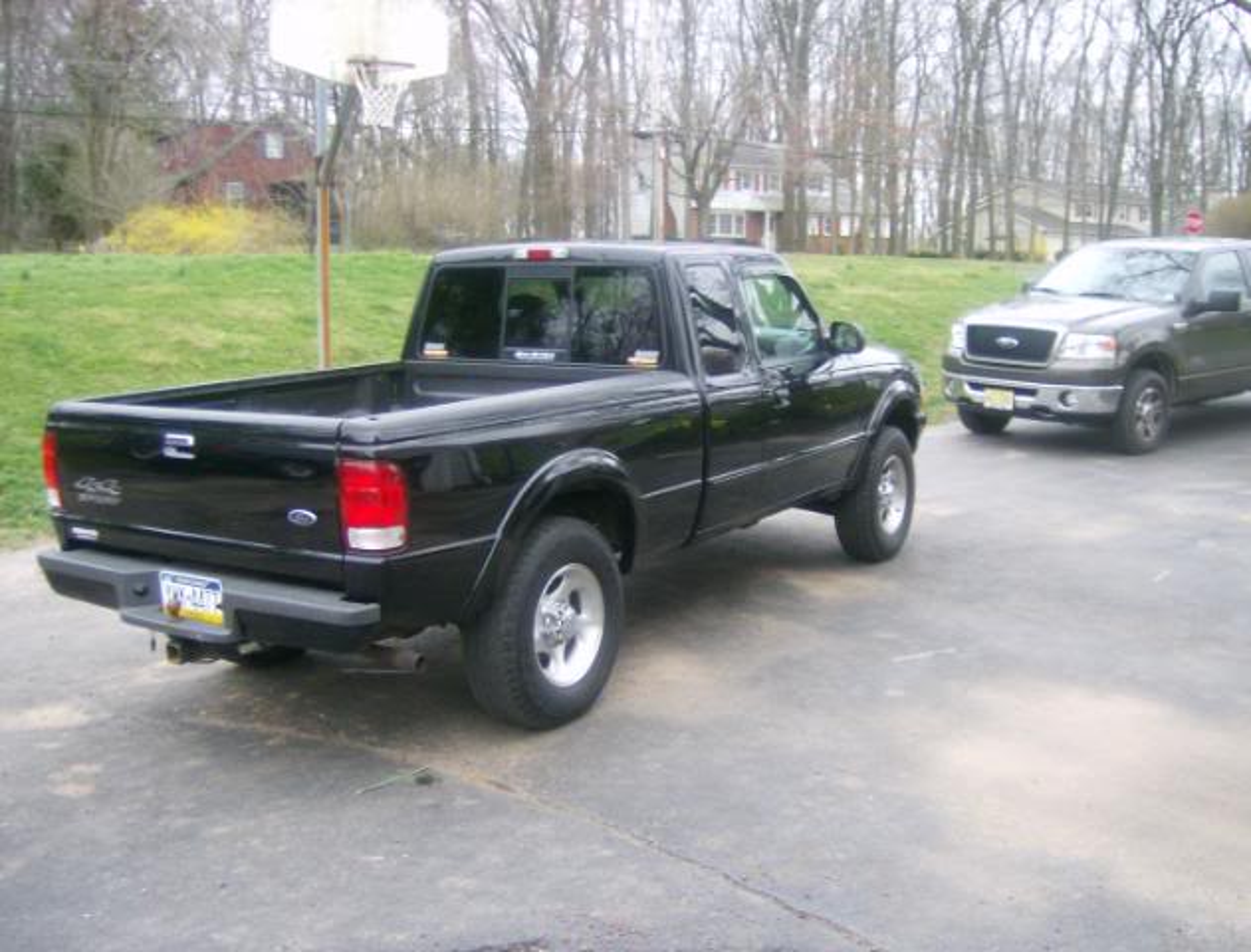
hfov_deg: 51.1
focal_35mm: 36
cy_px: 476
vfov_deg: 40.0
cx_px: 626
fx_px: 1308
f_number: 2.8
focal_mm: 6
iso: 200
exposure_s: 1/35.1
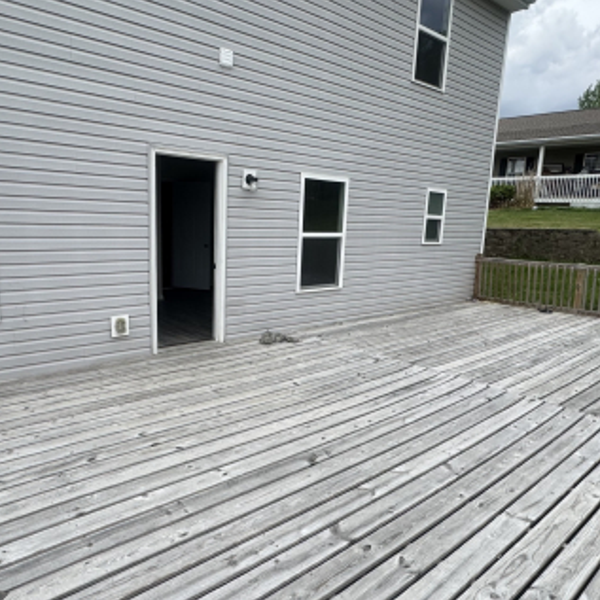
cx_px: 272
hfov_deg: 60.8
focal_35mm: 26
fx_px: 510
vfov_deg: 60.9
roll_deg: -2.9
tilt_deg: -12.4
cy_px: 322
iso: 50
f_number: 2.2
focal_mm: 2.22
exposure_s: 1/1449
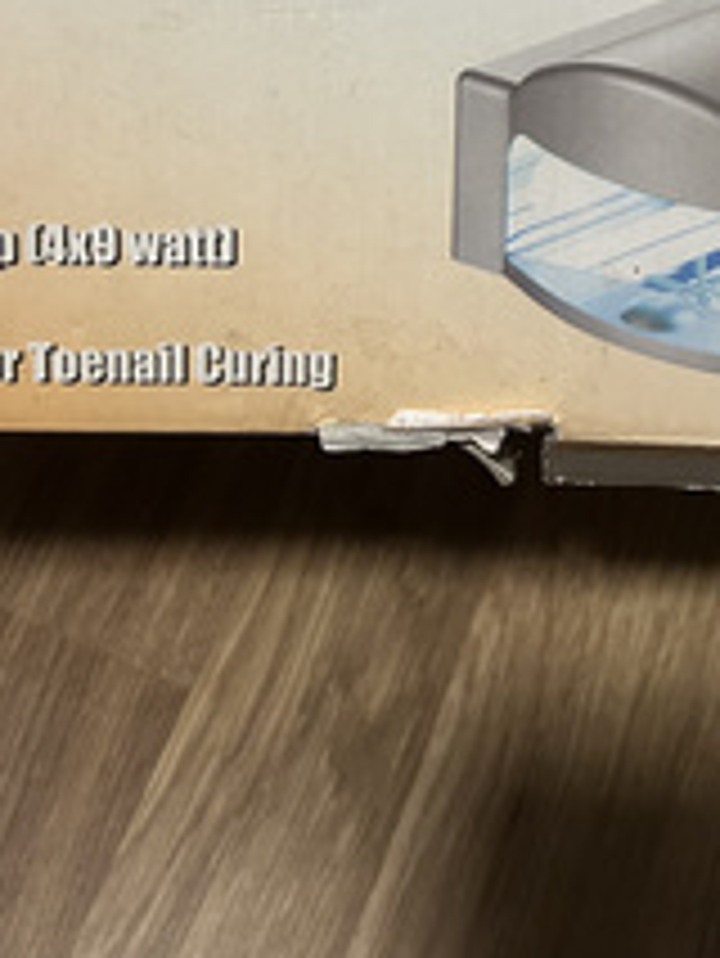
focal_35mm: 61
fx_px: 1690
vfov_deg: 30.2
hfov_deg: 24.0
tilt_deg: -57.0
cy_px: 76
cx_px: 403
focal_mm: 5.7
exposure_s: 1/50
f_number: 1.5
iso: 500
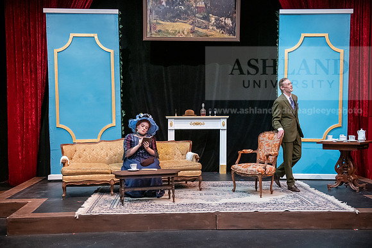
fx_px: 465
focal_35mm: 45
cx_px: 186
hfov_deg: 43.6
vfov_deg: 29.9
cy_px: 124
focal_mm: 45
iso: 3200
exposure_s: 1/200
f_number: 3.2
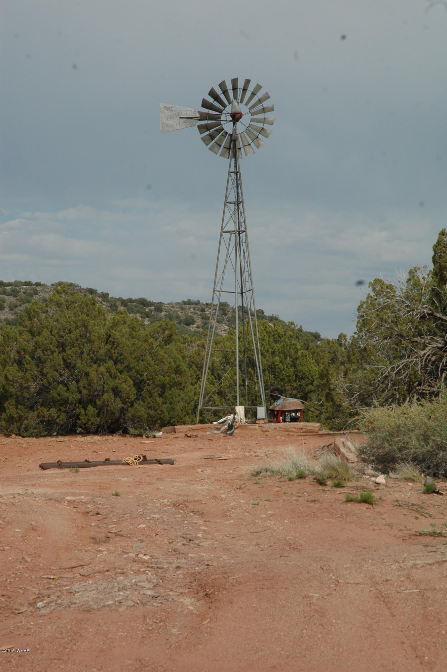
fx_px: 1960
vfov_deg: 19.5
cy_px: 336
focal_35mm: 105
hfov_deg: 13.0
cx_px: 224
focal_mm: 70
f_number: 10
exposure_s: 1/400
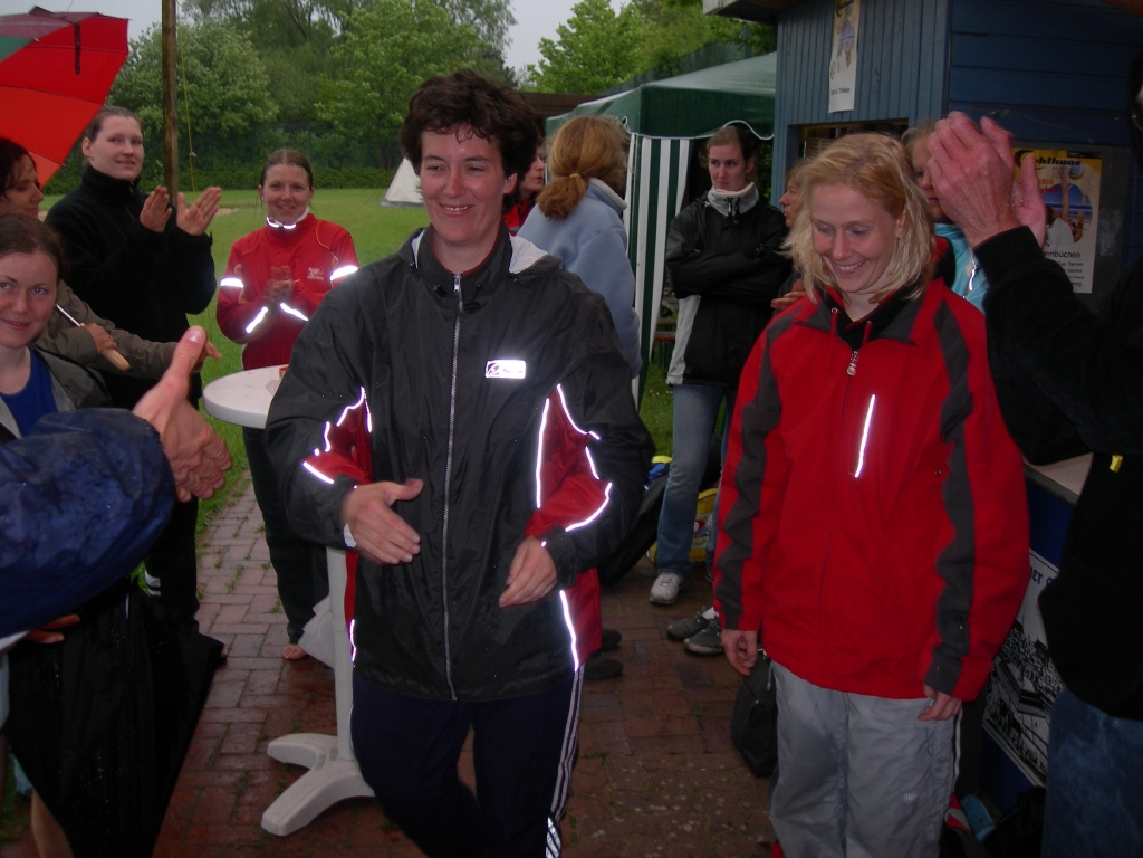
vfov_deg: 37.7
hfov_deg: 49.0
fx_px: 1255
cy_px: 429
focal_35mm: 38
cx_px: 572
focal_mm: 7.8
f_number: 2.8
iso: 50
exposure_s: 1/60.1
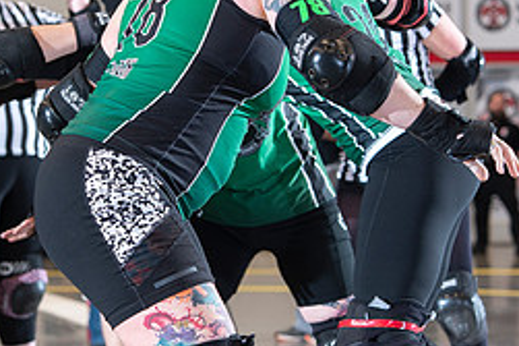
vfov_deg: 5.6
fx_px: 3501
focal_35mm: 243
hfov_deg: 8.5
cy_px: 167
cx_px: 126
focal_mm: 105
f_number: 5.6
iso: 640
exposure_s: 1/160
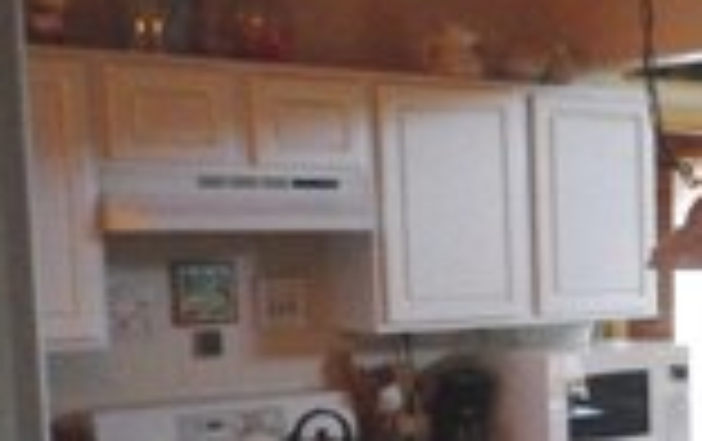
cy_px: 400
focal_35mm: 76
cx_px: 855
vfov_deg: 17.0
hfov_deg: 24.4
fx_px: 1456
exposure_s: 1/100
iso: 640
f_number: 3.5
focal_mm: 5.05
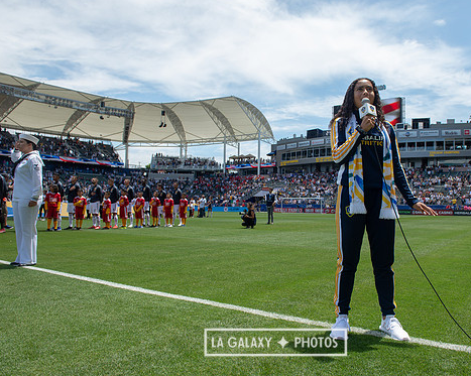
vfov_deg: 51.5
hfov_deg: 61.9
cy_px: 191
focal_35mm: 28
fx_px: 390
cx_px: 275
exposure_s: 1/800
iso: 200
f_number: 5.6
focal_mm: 24
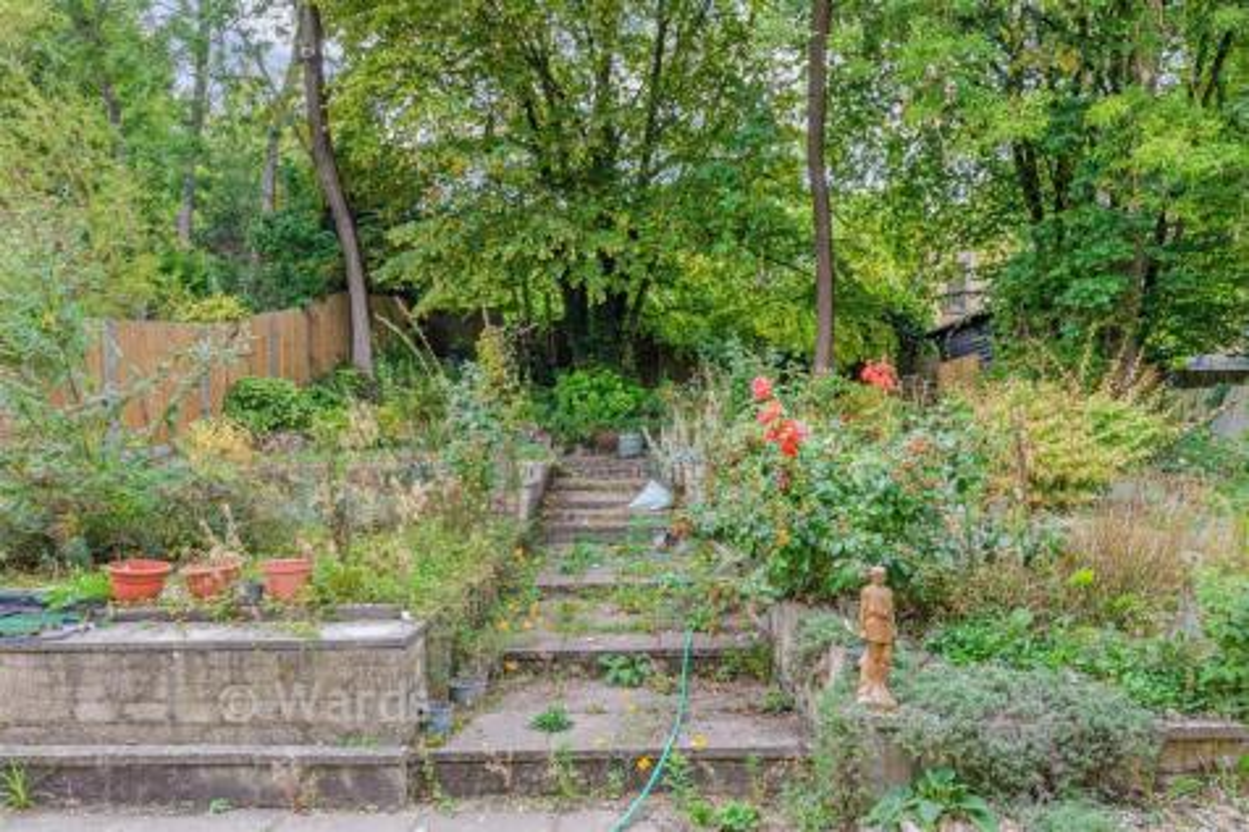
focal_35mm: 24
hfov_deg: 73.8
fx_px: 832
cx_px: 624
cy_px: 416
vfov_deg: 53.1
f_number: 8
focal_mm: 24
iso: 220
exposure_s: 1/50
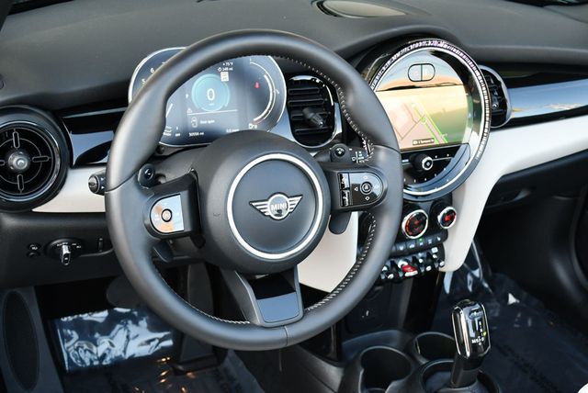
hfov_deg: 41.1
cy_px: 196
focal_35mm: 48
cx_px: 294
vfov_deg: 28.1
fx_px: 785
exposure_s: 1/250
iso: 640
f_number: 4
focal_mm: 24
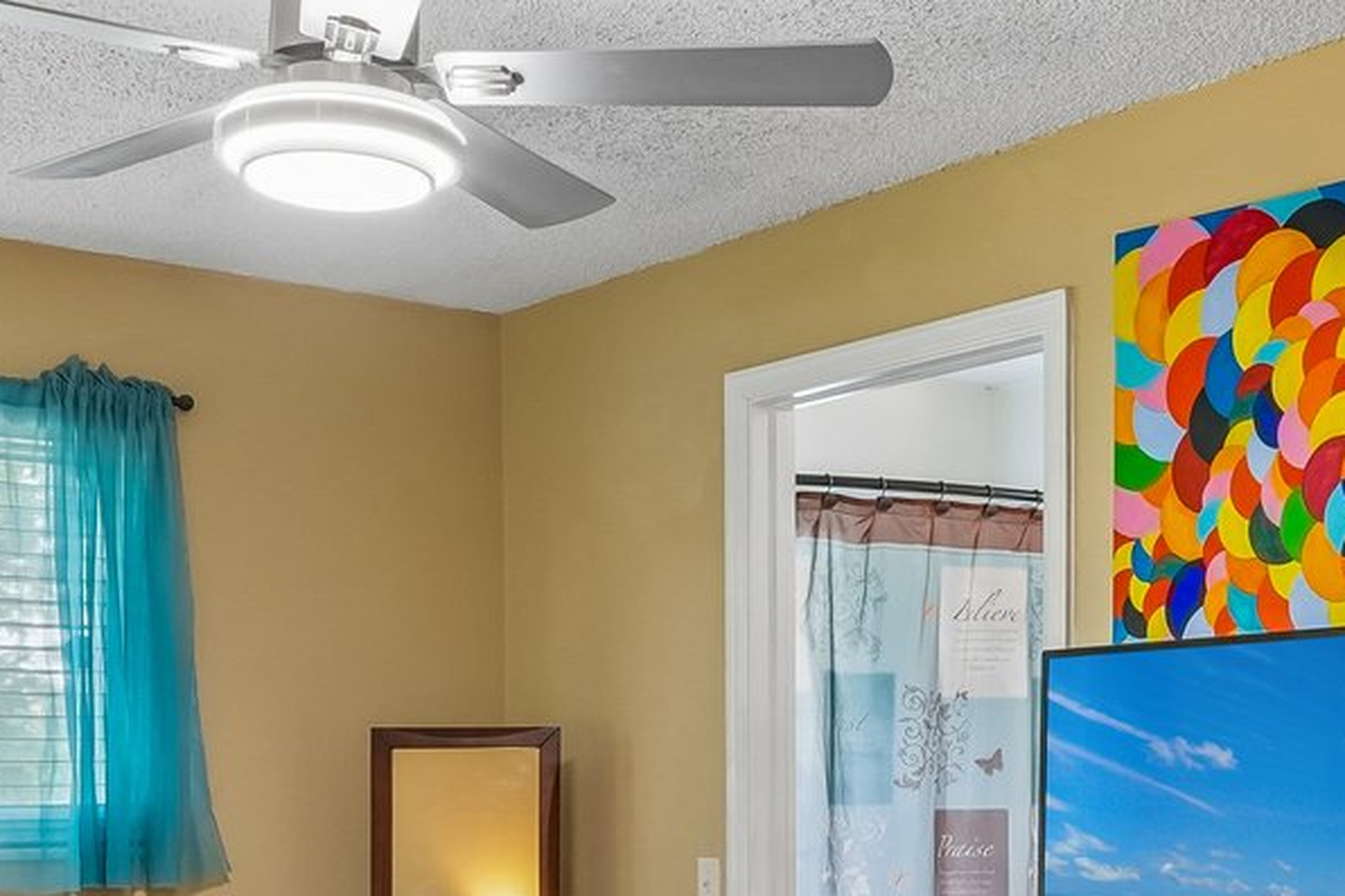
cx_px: 598
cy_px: 811
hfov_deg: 35.2
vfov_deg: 23.2
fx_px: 2118
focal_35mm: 57
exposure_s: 1/10
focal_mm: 11
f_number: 8
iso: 500
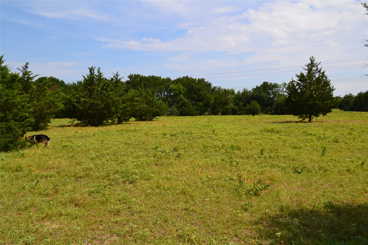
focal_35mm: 33
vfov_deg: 40.0
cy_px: 122
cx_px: 184
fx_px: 337
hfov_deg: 57.2
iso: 400
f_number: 11
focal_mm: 22
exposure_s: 1/500
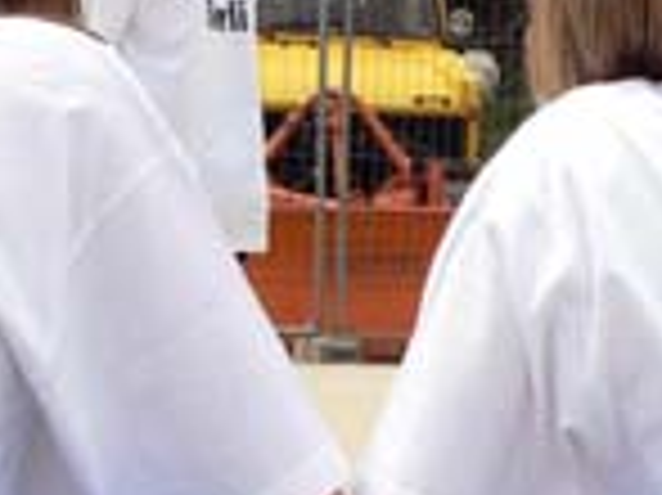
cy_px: 414
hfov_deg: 12.9
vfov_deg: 9.7
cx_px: 324
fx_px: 2924
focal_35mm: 153
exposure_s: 1/640
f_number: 3.7
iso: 80
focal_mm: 8.3
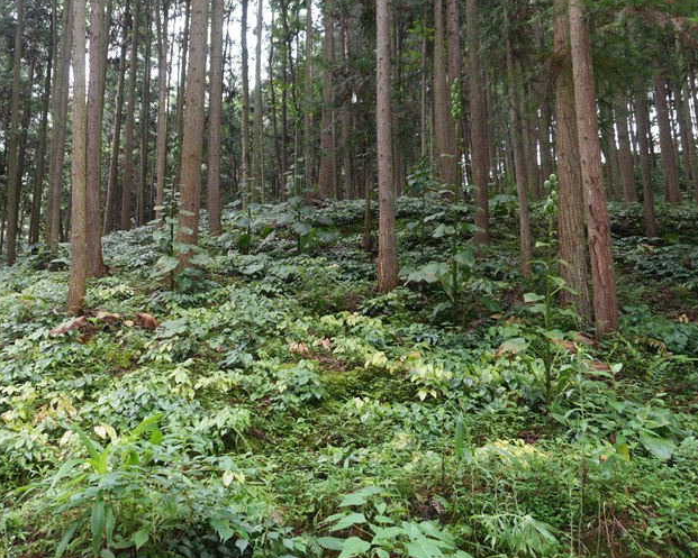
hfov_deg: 59.7
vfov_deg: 50.0
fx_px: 599
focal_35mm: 29
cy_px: 267
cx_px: 265
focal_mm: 16
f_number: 4
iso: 320
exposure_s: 1/160
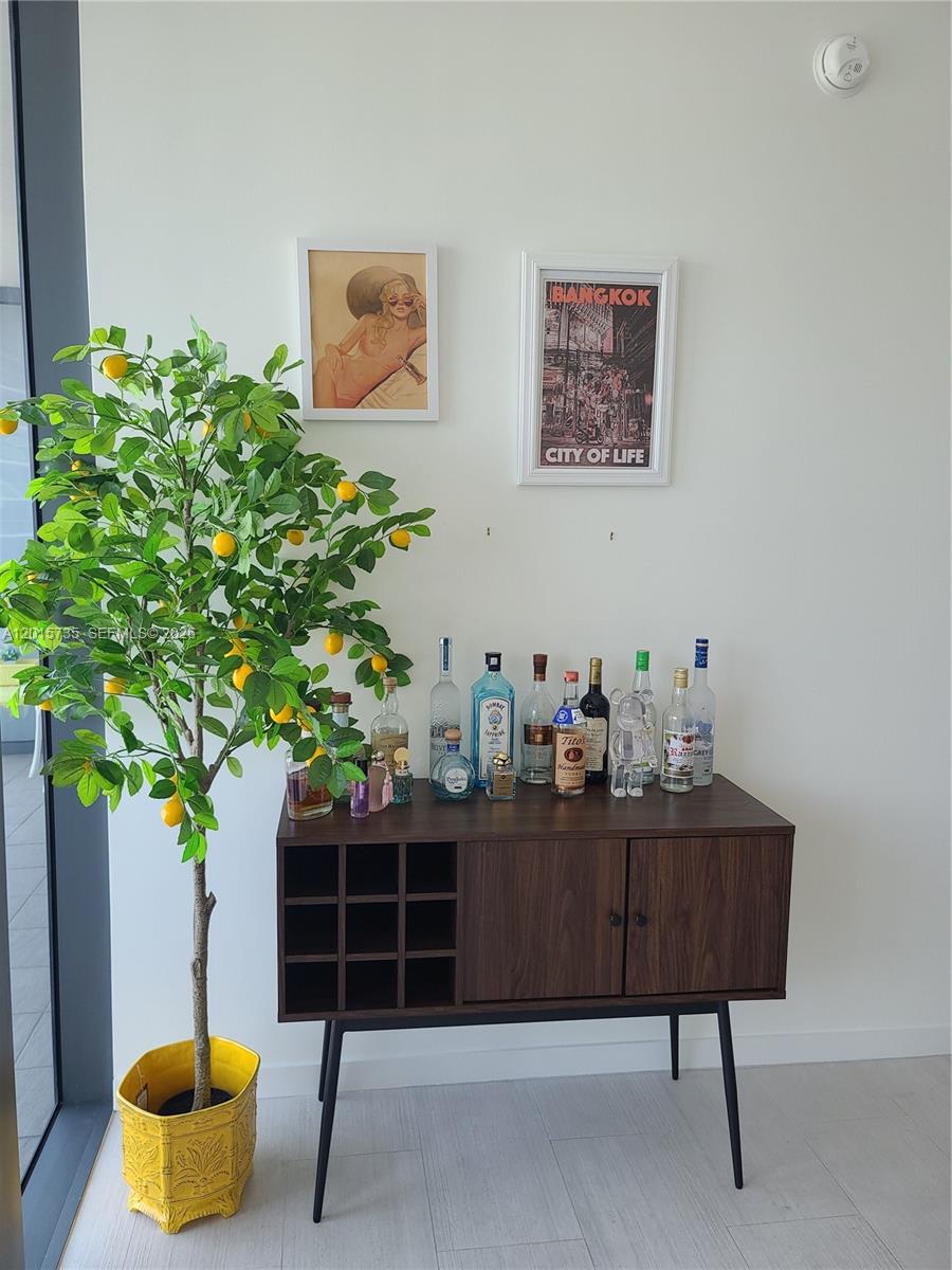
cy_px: 635
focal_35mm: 25
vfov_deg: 69.4
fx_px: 917
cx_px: 476
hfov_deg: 54.9
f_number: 1.8
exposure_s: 1/60
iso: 50
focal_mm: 7
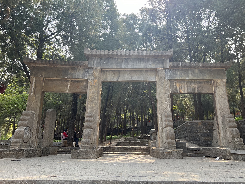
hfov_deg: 63.4
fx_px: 198
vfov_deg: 49.7
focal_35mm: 28
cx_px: 132
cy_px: 86
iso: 50
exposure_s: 1/604
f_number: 1.5
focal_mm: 5.7
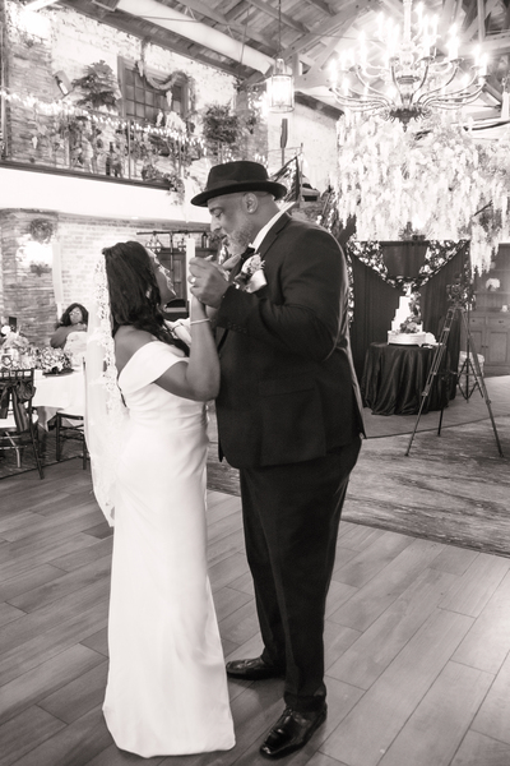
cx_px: 255
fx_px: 595
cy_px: 383
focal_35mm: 28
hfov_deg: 46.4
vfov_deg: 65.5
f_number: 2.8
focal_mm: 24
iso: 1250
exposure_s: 1/60
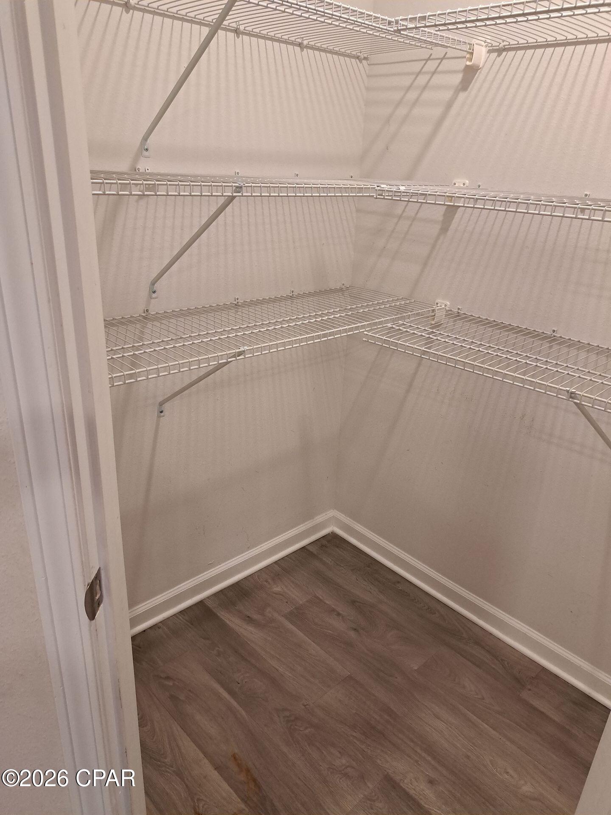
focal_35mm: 24
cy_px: 408
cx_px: 306
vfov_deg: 71.6
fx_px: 565
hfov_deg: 56.8
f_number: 1.8
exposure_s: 1/60.2
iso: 246
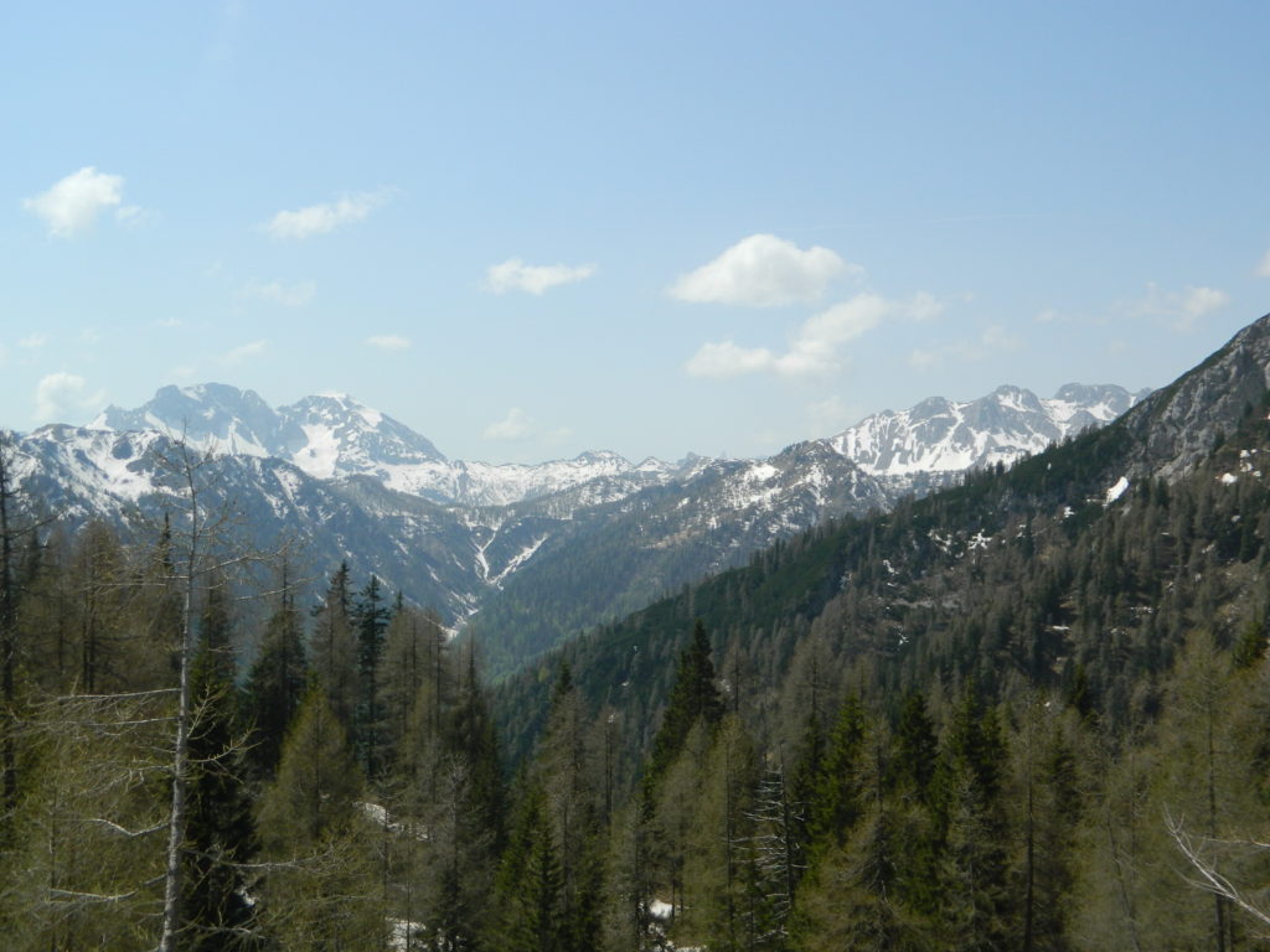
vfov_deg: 35.1
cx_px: 635
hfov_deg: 45.8
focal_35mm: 41
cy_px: 476
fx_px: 1504
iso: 80
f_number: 9.8
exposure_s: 1/160
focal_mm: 7.3
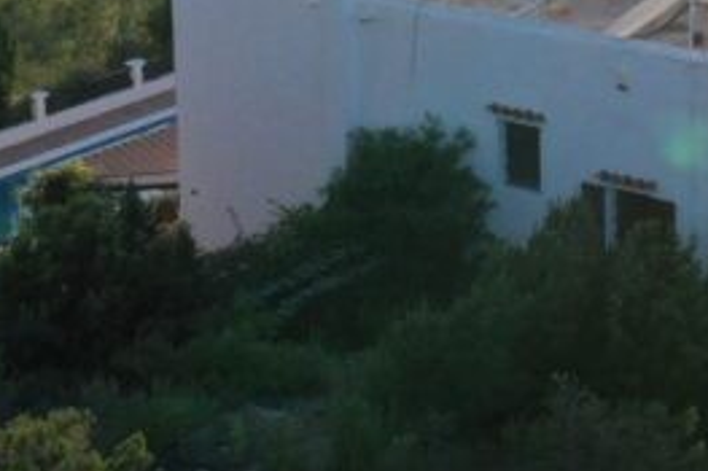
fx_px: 2142
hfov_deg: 17.4
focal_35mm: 109
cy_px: -332
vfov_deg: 11.7
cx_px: 966
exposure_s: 1/400
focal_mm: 10.26
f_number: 5.6
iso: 100
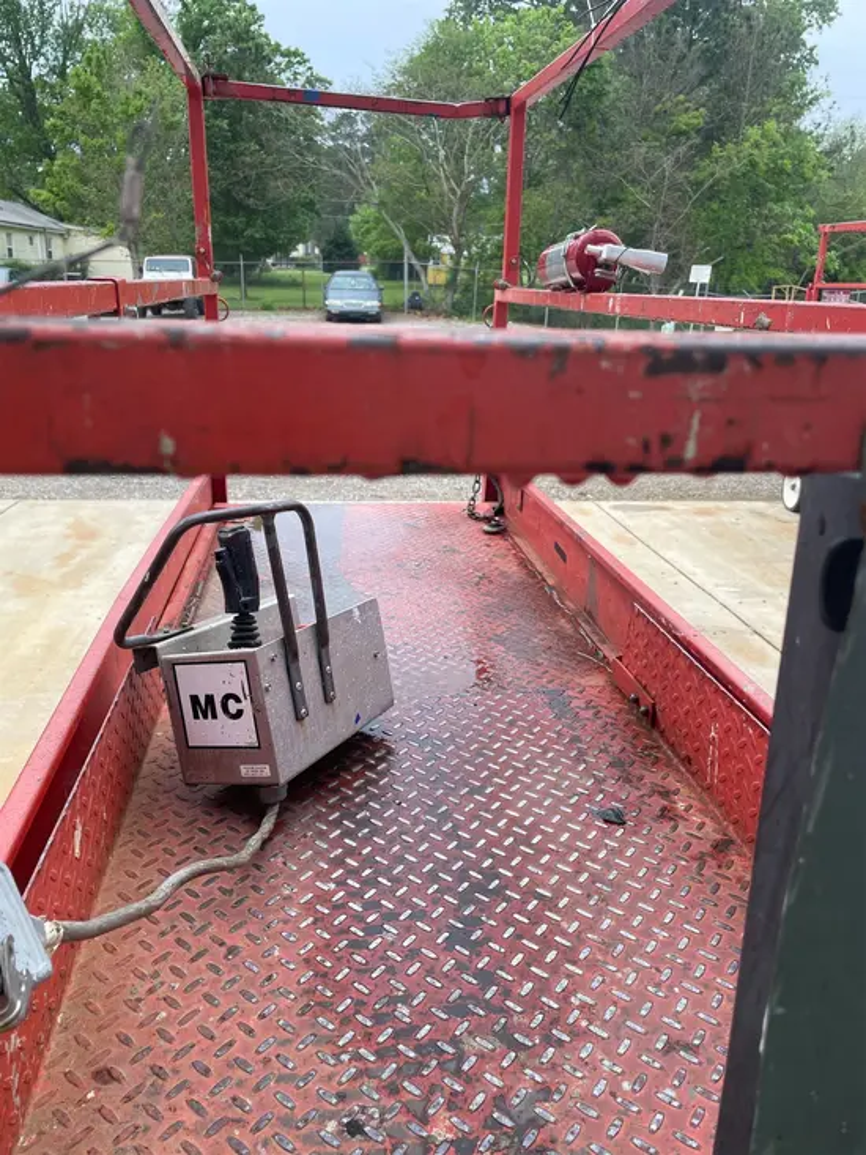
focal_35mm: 26
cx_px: 433
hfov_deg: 53.1
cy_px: 578
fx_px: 867
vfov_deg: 67.3
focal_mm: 4.2
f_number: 1.6
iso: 32
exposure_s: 1/264
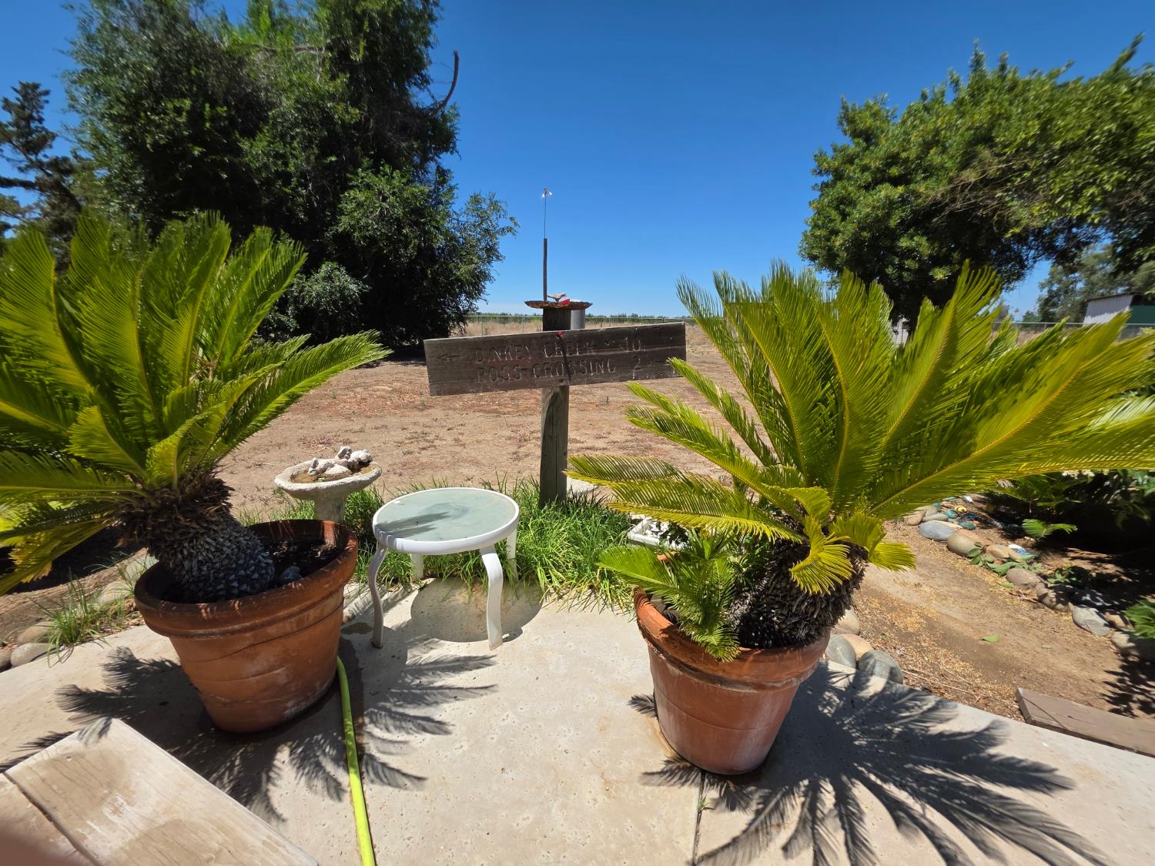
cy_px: 433
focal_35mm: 13
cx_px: 578
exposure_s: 1/2210
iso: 40
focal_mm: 2.2
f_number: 1.9
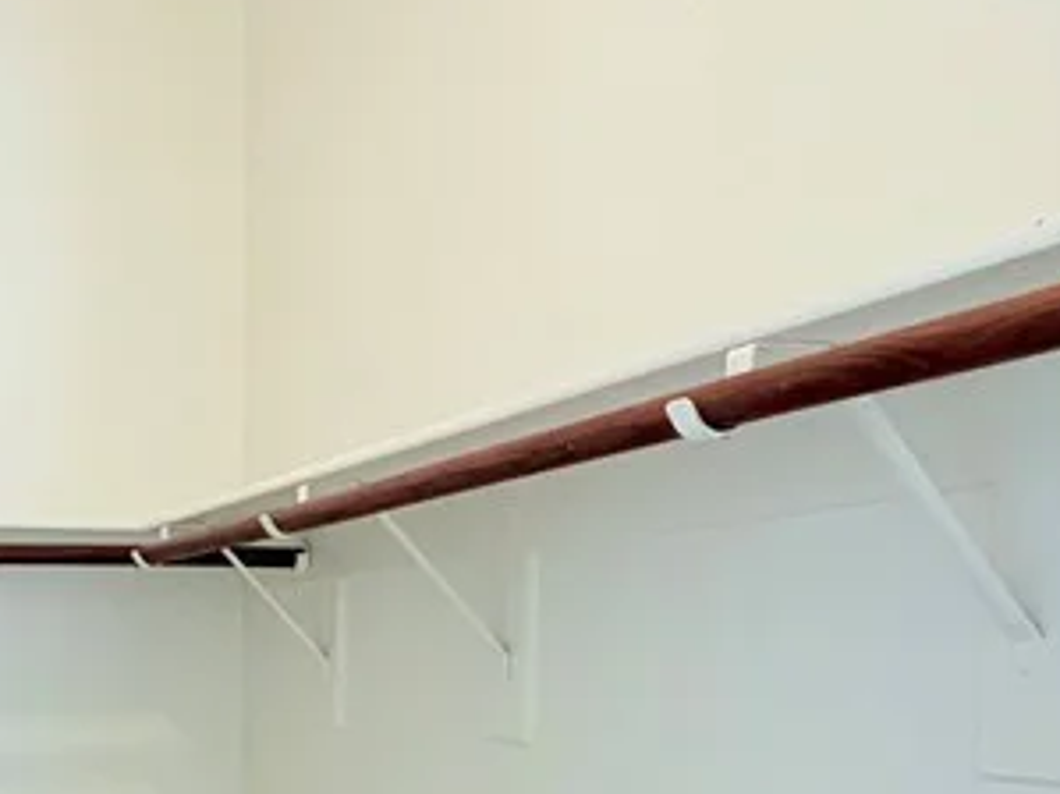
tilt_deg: -8.1
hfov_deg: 37.0
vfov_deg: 27.6
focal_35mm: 48
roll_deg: +0.5
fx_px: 1469
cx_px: 92
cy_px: 879
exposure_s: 1/120
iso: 200
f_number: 2.2
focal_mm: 2.22
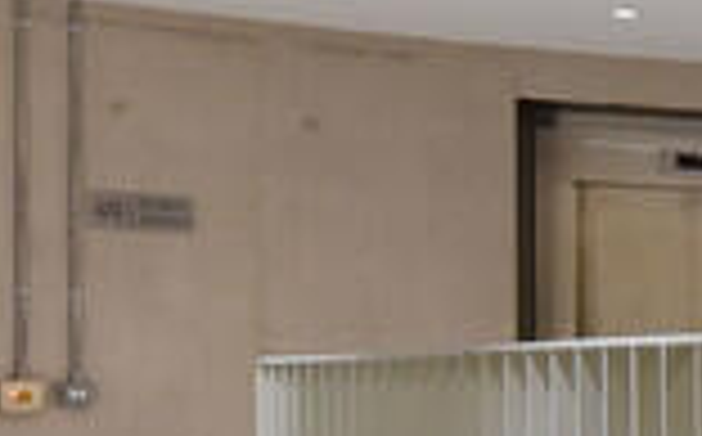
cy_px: 454
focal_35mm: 94
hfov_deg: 14.2
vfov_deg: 13.6
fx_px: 1796
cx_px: 1724
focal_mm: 14
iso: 400
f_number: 8
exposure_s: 1/15
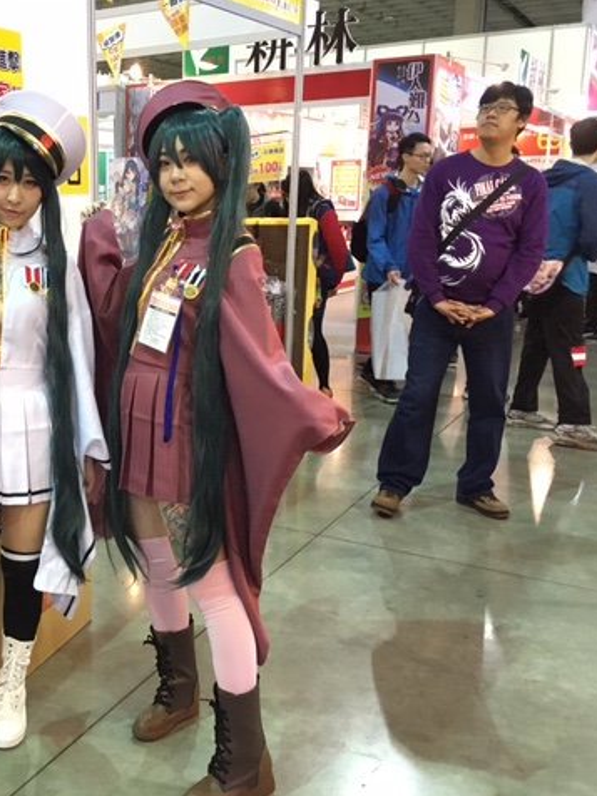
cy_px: 398
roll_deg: +1.0
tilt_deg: -12.4
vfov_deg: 47.9
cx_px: 72
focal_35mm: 39
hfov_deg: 34.9
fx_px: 897
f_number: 2.2
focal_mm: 4.15
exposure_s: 1/30
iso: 160
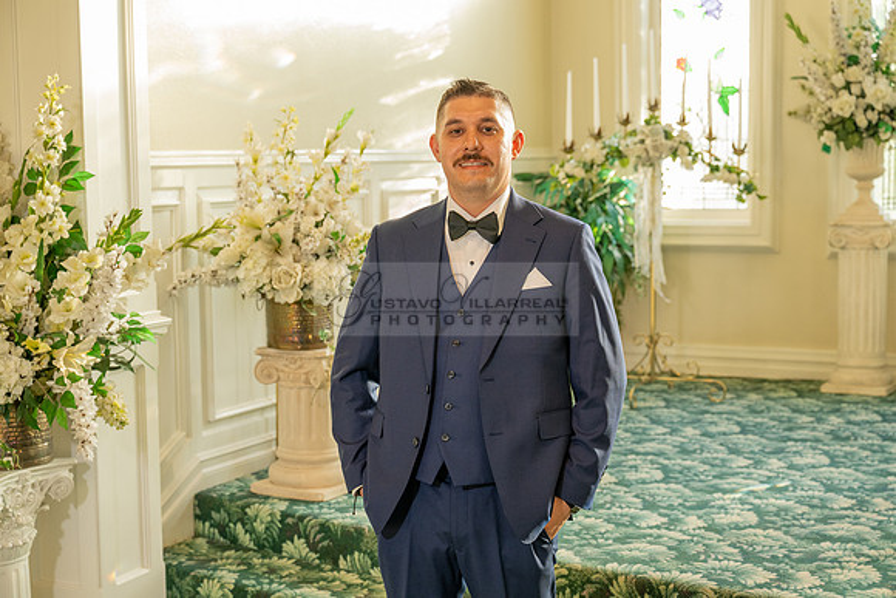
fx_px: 1469
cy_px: 299
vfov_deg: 23.0
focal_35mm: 59
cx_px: 448
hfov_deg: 33.9
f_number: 4.5
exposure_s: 1/125
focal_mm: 59
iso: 1000
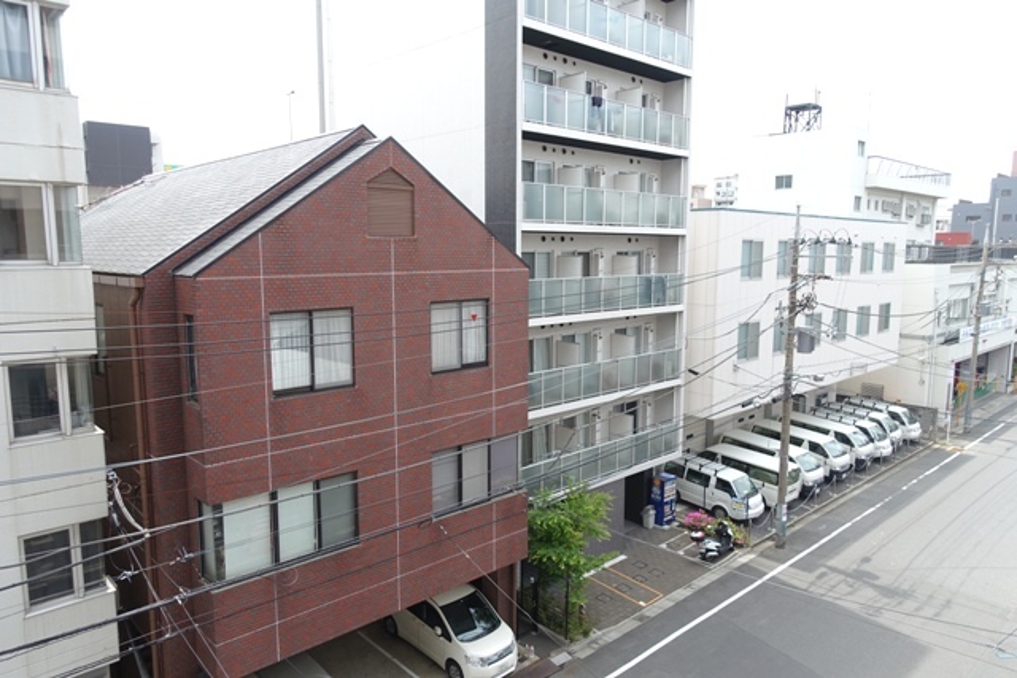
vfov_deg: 53.2
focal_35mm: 24
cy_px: 339
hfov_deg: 73.7
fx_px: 678
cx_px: 508
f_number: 2.8
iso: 125
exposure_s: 1/640
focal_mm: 8.8
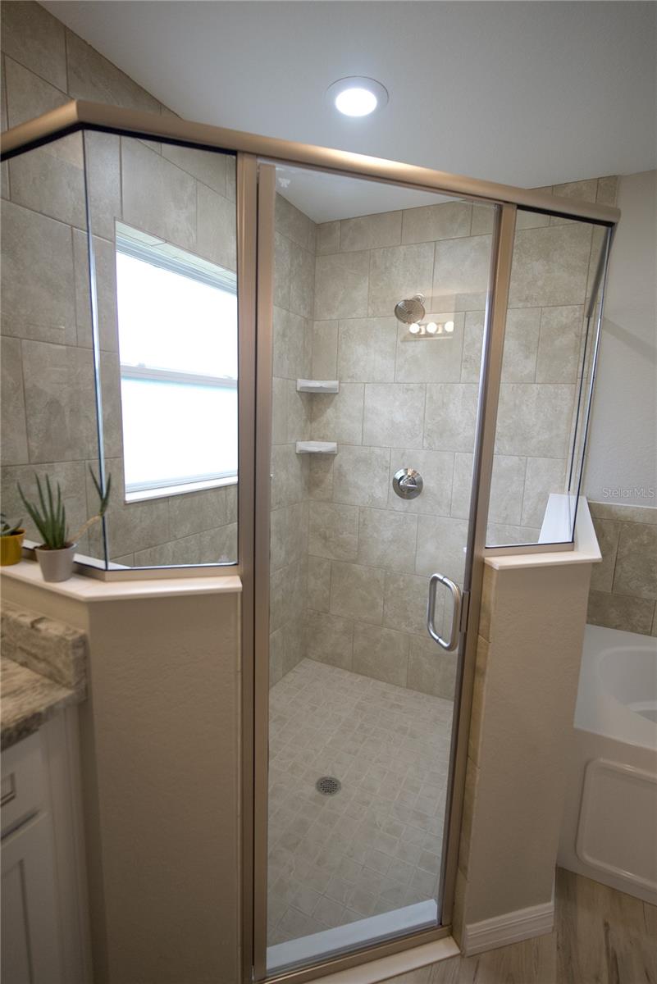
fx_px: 465
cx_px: 328
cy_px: 492
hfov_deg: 70.5
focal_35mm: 17
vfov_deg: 93.3
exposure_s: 1/250
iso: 640
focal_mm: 17
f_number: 2.8
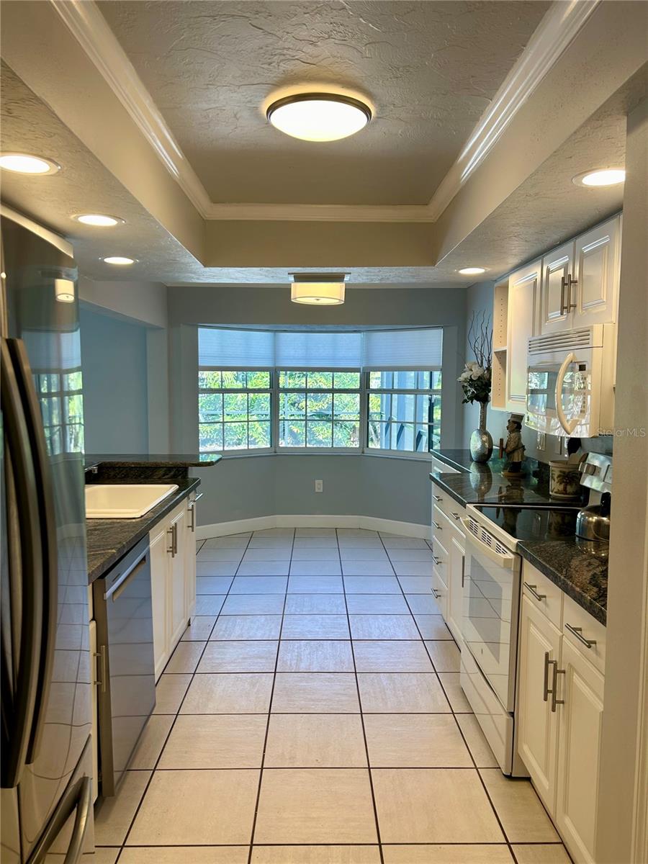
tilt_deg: -5.0
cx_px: 324
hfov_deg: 53.1
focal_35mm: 26
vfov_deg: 67.3
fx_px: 649
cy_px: 432
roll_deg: -1.7
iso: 40
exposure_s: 1/121
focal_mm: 5.7
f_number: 1.5
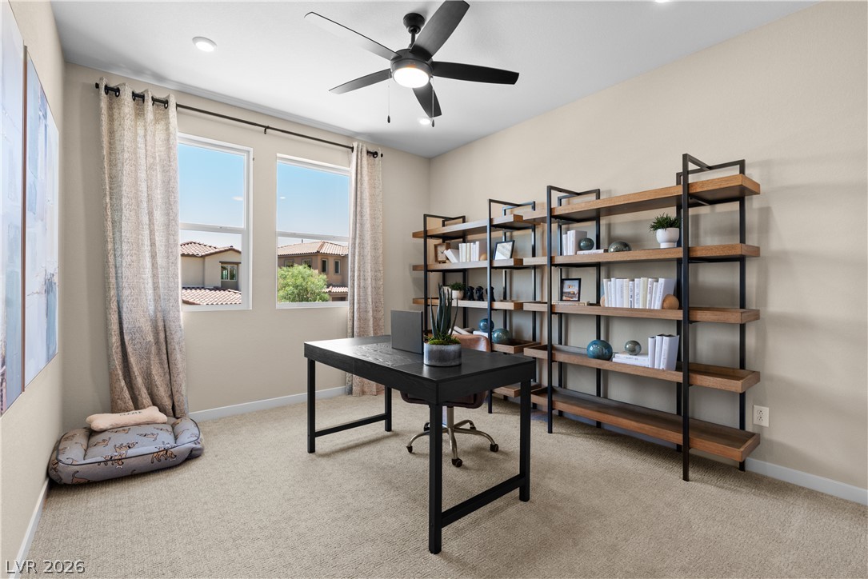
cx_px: 434
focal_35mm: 16
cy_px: 290
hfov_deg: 96.7
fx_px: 386
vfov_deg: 73.8
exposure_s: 1/6
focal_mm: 16
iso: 200
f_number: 8
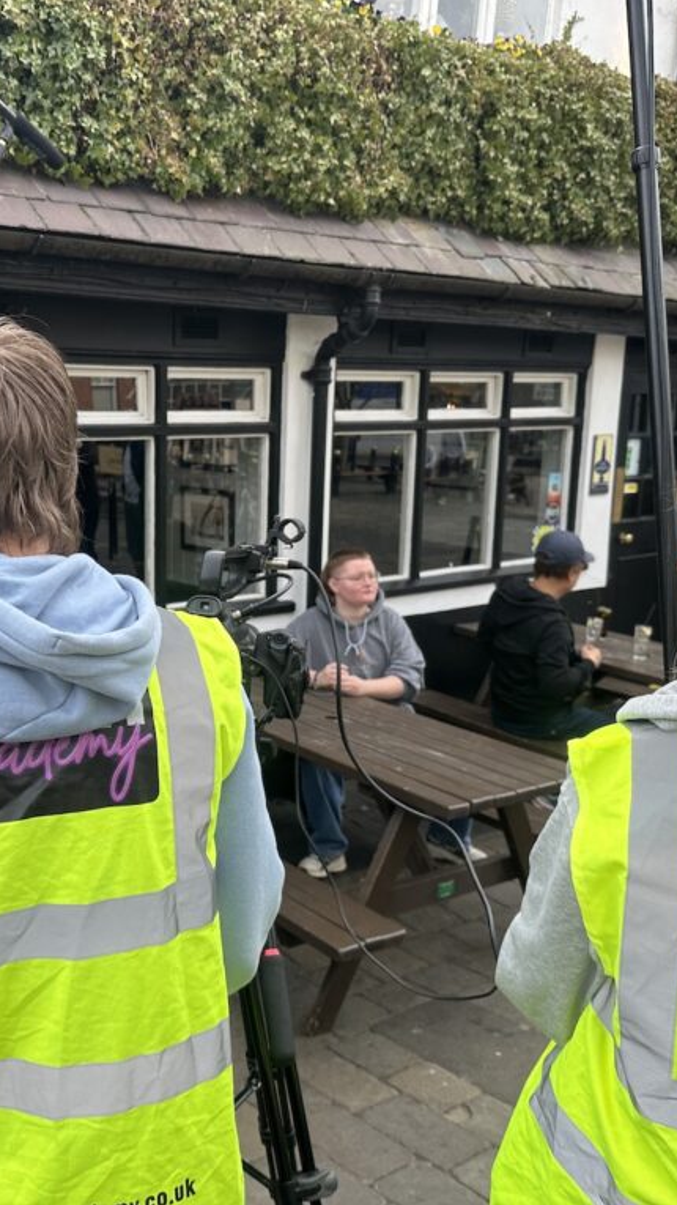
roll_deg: -0.7
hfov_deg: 33.2
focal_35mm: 35
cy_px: 602
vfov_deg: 56.6
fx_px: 1118
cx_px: 189
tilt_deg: -10.9
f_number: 1.78
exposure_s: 1/927
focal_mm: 6.86
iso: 80
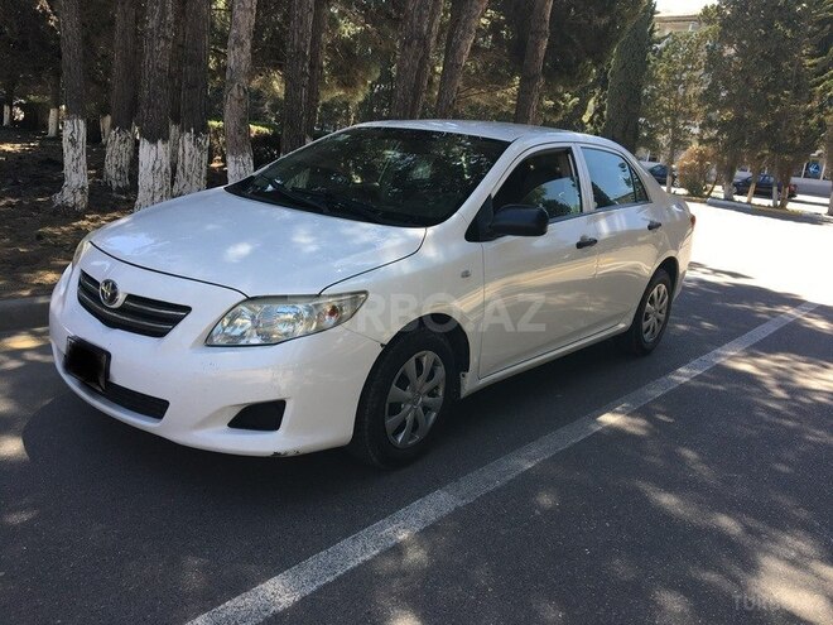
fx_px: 698
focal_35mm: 29
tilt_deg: -12.9
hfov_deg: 61.7
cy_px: 312
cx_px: 416
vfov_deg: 48.2
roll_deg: -5.6
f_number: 2.2
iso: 25
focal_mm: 4.15
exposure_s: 1/254
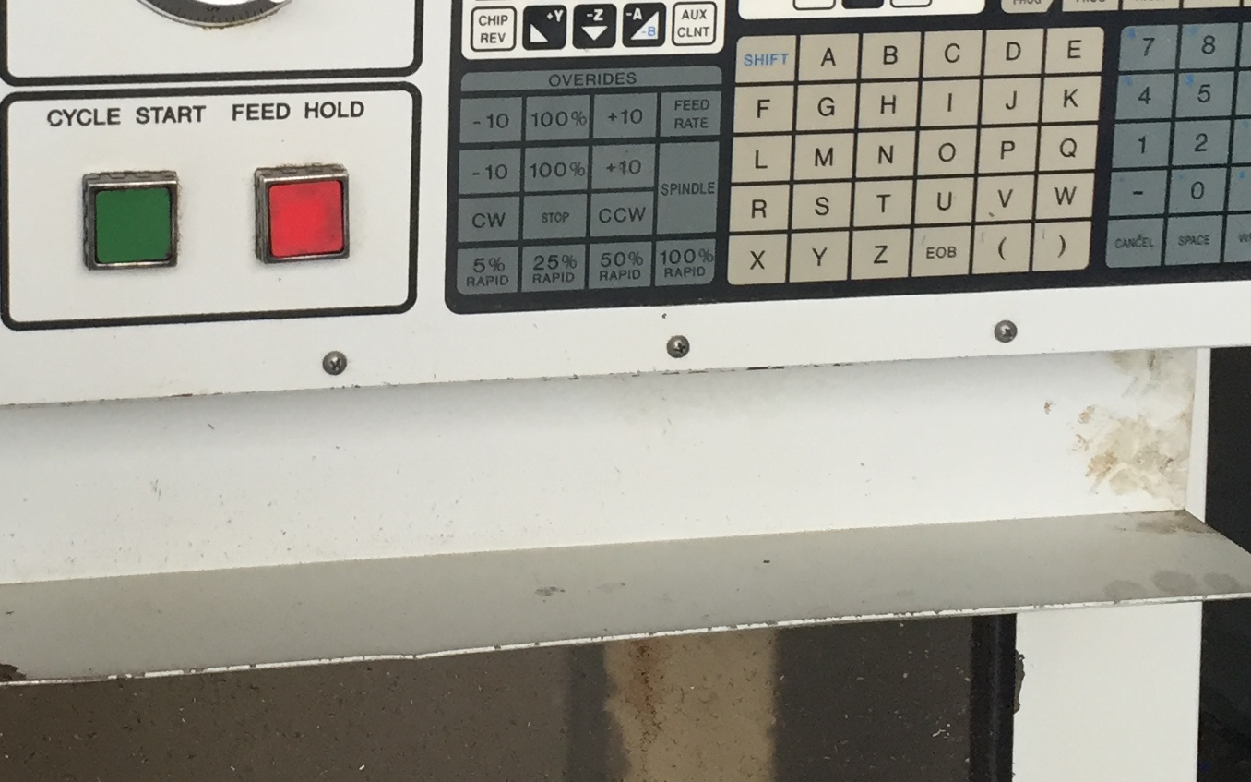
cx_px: 363
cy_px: 35
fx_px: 2523
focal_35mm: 74
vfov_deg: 17.3
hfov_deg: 27.6
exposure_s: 1/40
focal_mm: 4.15
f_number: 2.2
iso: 32
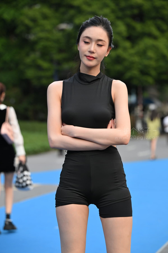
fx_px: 805
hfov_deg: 11.9
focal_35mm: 115
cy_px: 126
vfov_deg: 17.8
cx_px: 84
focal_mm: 115
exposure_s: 1/640
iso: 1250
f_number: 4
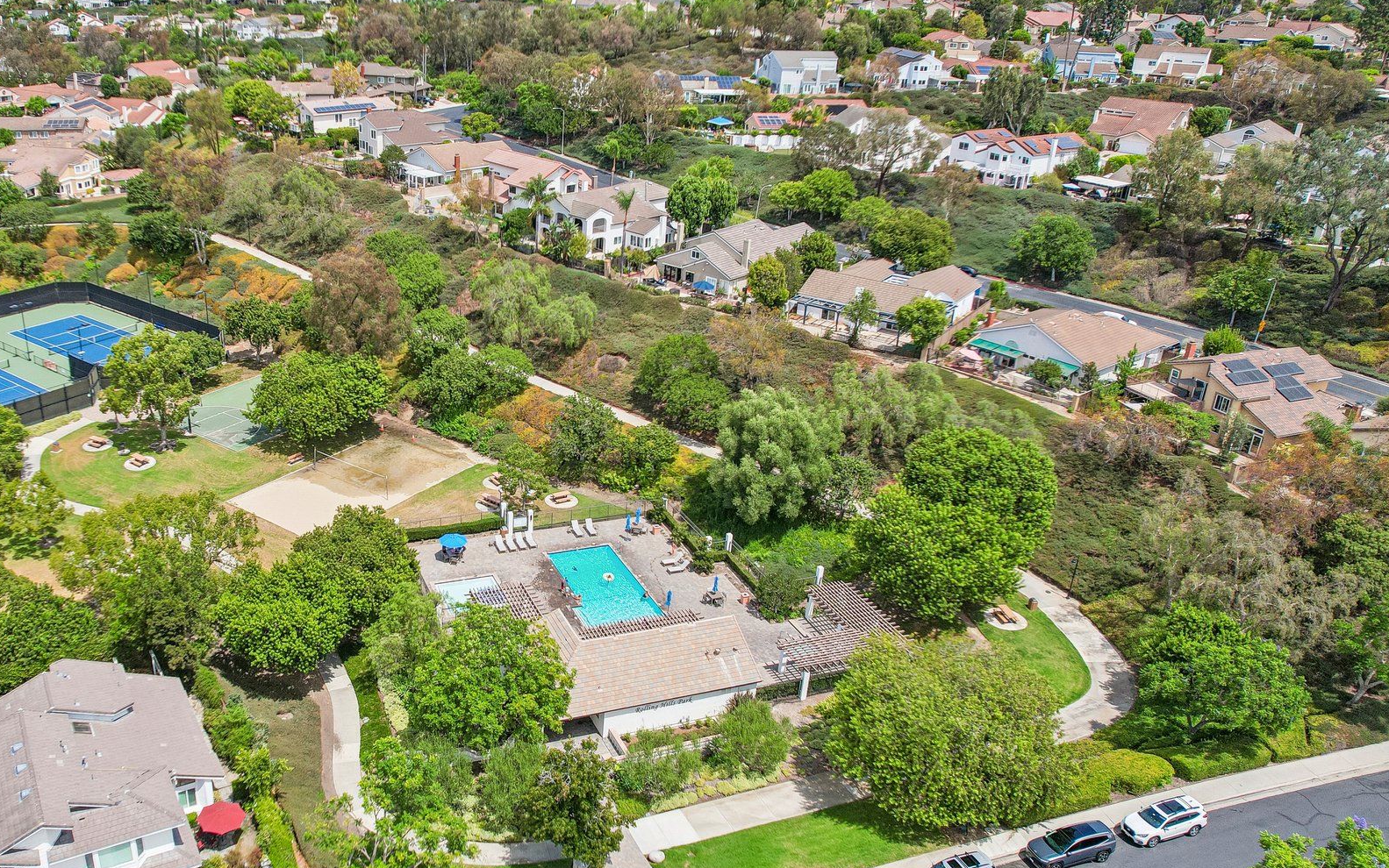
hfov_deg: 63.6
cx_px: 510
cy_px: 432
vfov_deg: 43.2
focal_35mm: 29
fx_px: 1098
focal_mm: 8.4
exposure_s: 1/2500
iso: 130
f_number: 2.8
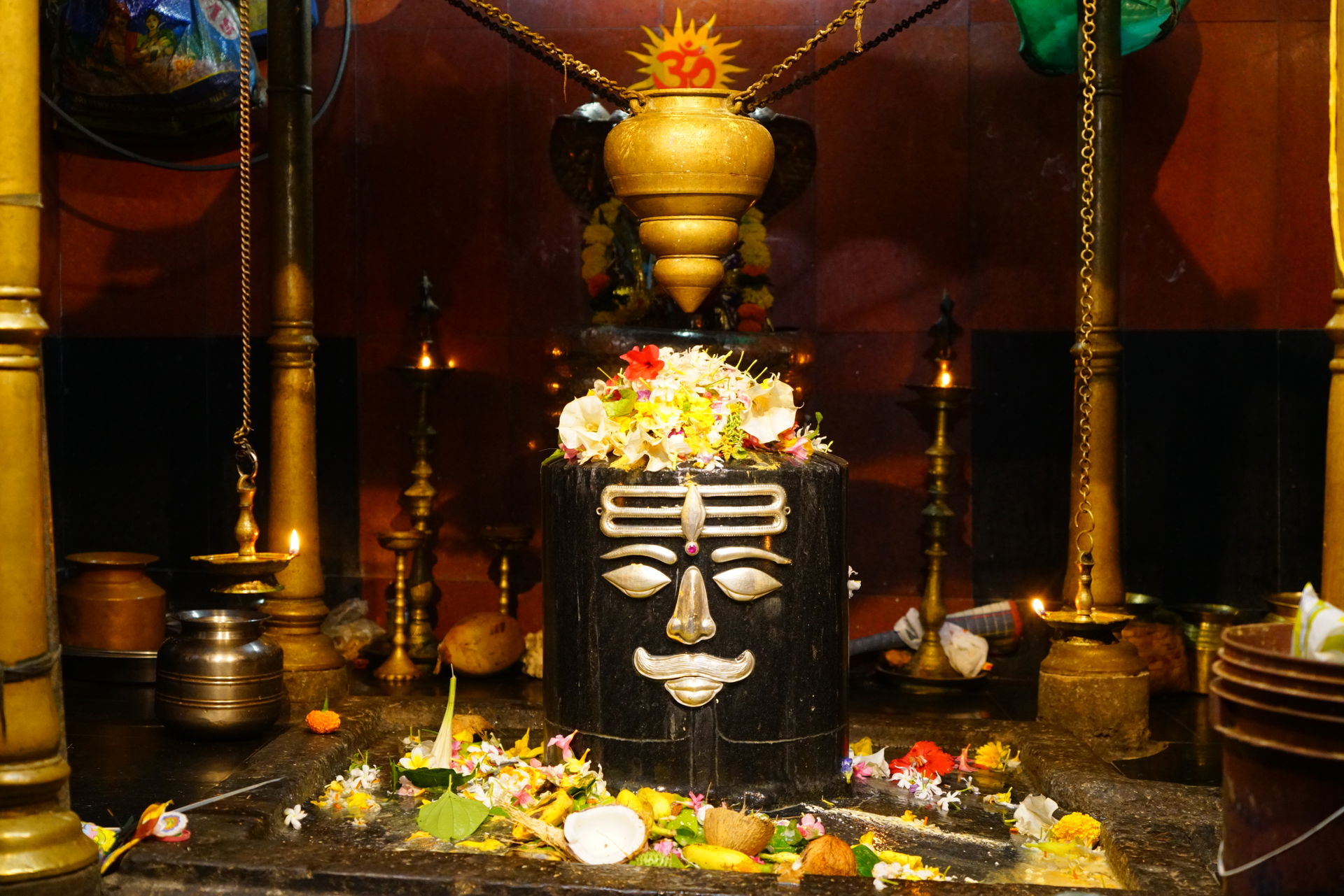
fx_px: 1867
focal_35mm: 50
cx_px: 672
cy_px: 448
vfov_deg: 27.0
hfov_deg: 39.6
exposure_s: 1/100
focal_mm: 50
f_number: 4
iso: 5000
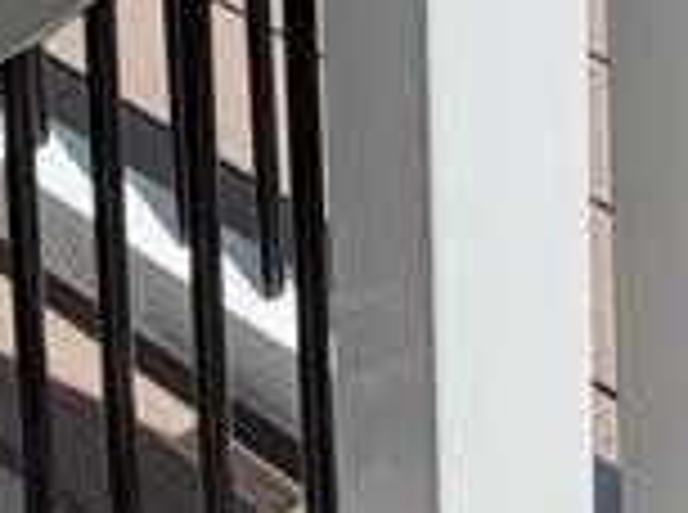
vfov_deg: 10.7
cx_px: 1336
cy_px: -1022
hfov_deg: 16.5
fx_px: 1864
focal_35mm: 94
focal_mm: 2.22
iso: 20
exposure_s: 1/789
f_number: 2.2
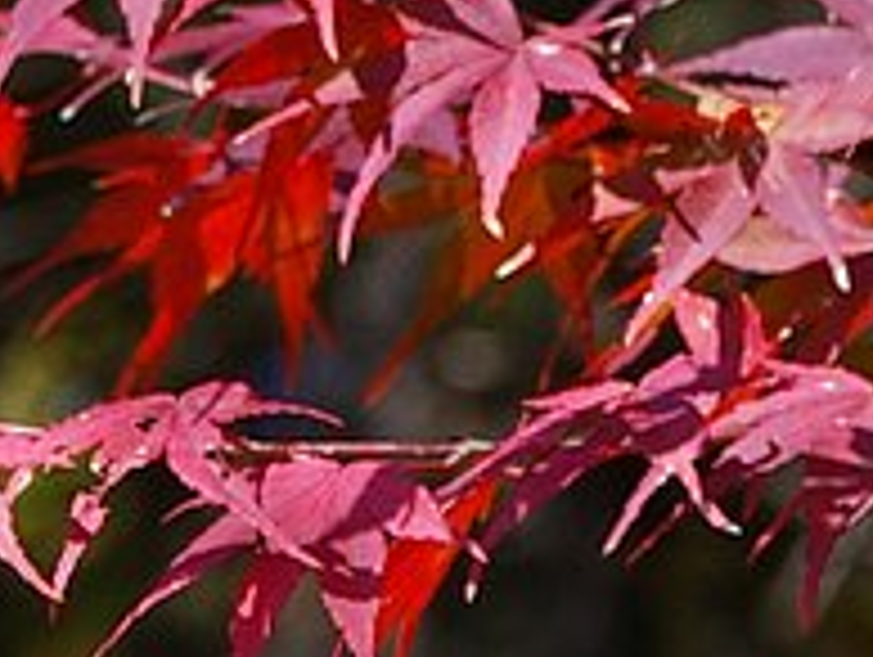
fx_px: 13029
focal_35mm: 516
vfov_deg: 2.9
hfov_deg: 3.8
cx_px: 603
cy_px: -668
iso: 200
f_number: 8
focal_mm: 68
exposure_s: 1/50
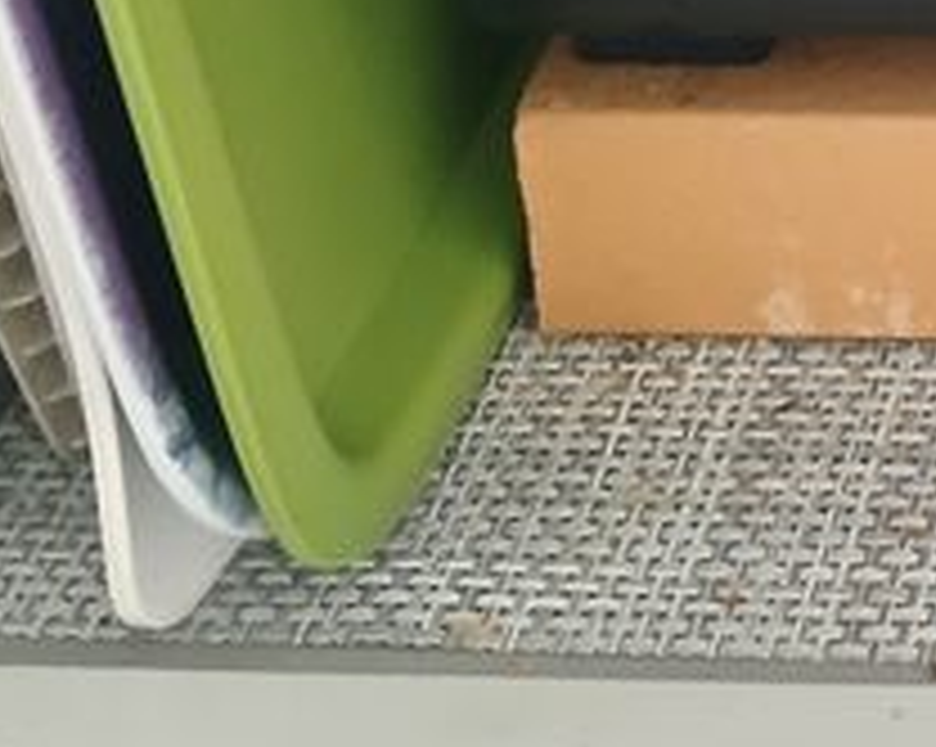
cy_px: -652
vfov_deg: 11.6
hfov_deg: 14.3
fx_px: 3376
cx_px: 1580
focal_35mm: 122
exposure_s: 1/25
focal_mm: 3.98
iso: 400
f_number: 1.8
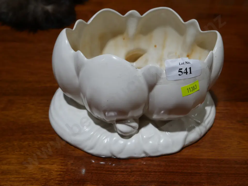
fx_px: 301
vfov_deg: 34.3
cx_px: 124
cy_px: 93
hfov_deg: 44.8
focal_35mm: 42
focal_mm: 21
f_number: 4.6
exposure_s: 1/80
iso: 200
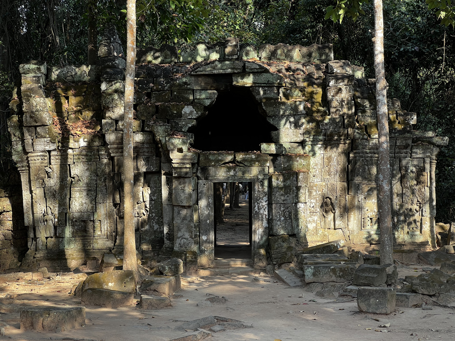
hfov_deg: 25.3
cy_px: 170
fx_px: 1012
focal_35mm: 77
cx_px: 228
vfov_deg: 19.1
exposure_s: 1/99
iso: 40
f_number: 2.8
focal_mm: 9
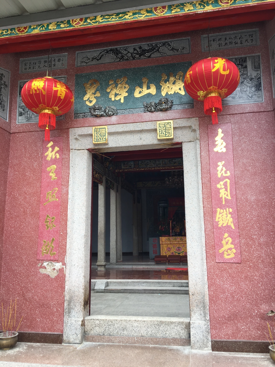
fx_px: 307
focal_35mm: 29
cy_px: 184
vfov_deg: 61.7
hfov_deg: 48.2
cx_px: 138
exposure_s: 1/257
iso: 25
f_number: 2.2
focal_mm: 4.15
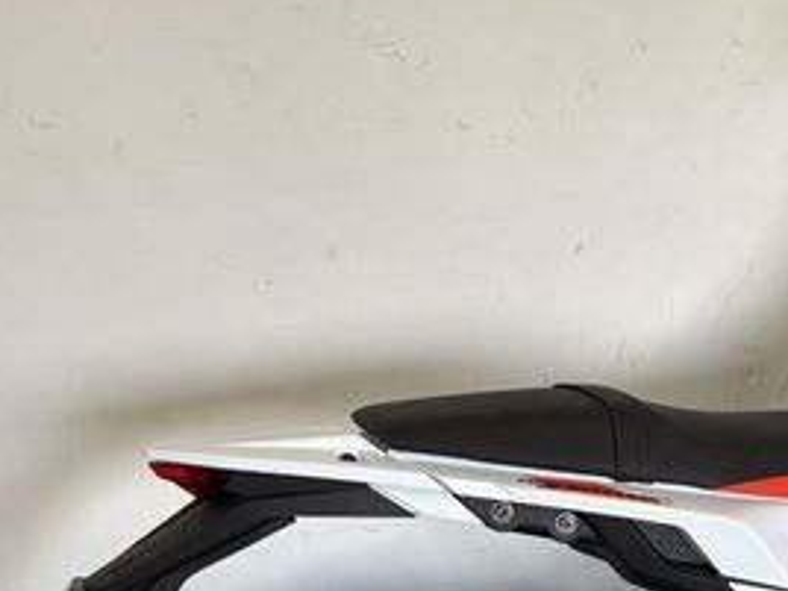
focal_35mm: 62
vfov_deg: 23.0
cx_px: 838
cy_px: 532
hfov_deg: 28.7
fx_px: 1411
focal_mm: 5.96
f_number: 1.6
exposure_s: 1/100
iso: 80
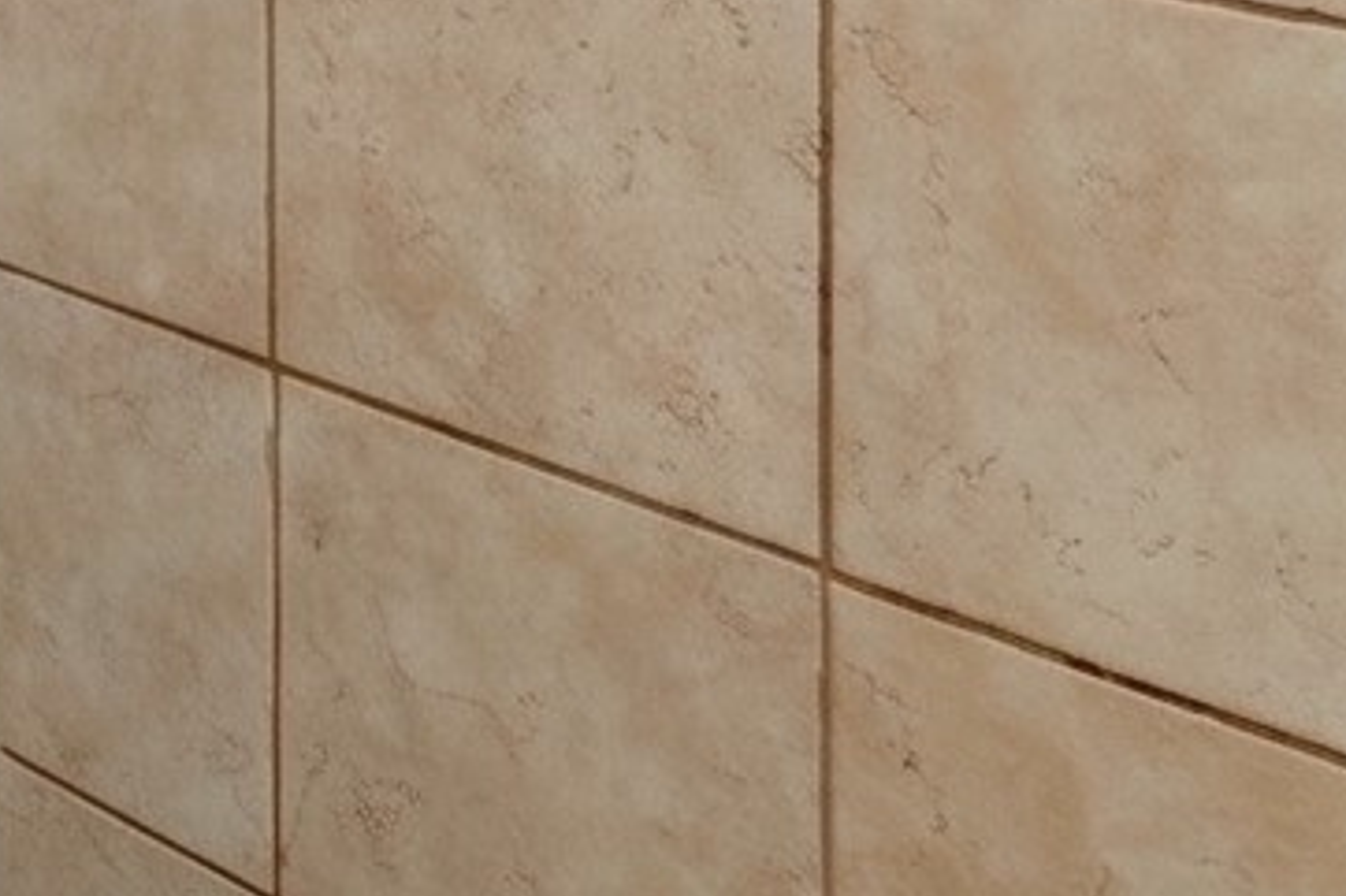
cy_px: -669
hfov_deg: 15.6
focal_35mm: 84
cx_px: -1725
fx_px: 3139
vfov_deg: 14.5
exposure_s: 1/60
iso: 320
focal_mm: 14
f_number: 10
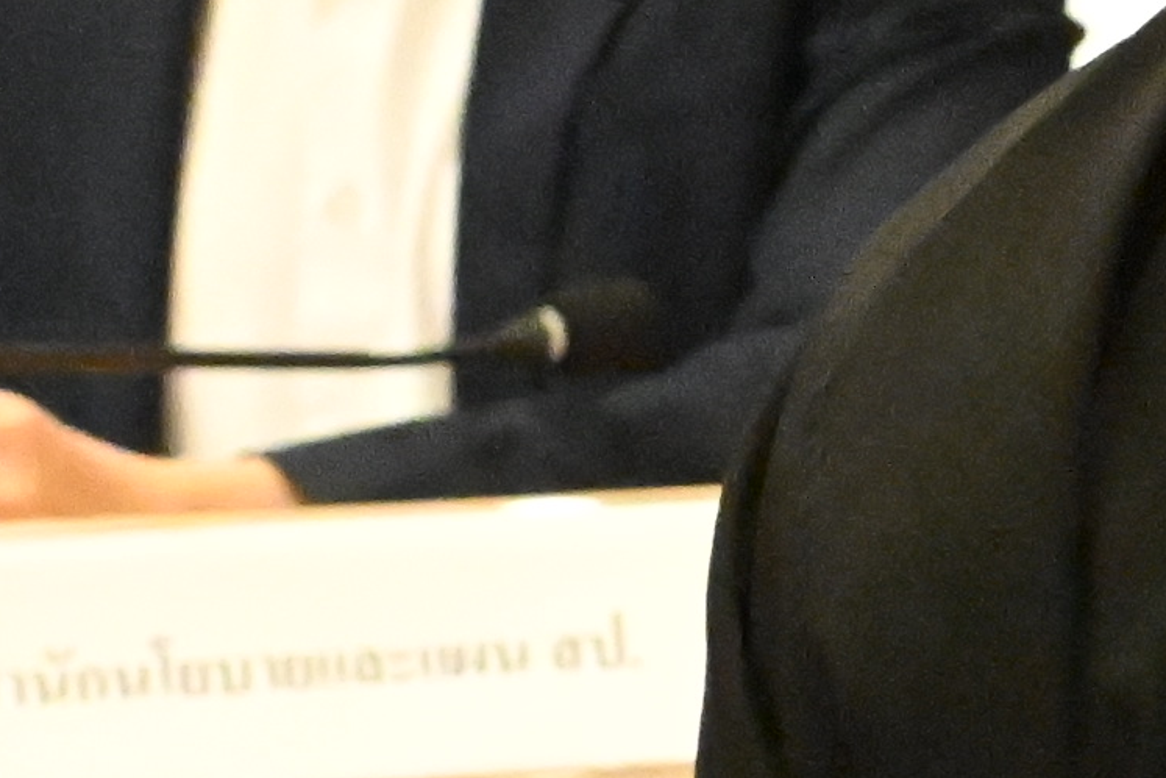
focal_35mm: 259
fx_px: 8388
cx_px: 1744
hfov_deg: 7.8
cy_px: 9
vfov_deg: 5.3
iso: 22800
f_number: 6.3
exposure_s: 1/500
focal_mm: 32
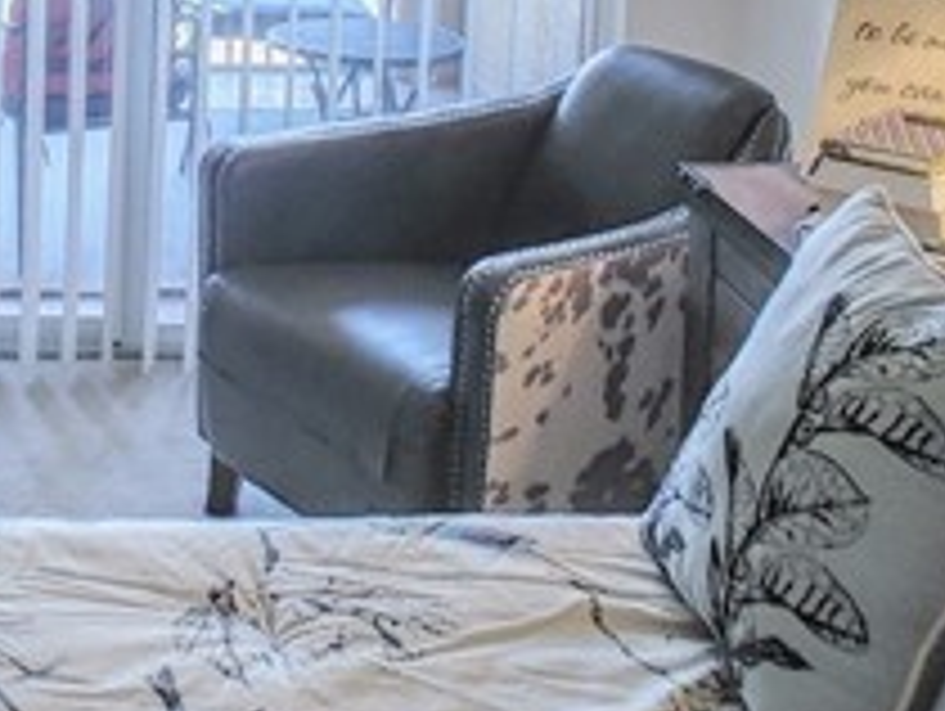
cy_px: -194
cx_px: 40
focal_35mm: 73
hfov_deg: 25.6
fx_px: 1995
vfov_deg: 18.8
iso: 100
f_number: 1.9
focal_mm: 1.78
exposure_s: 1/30
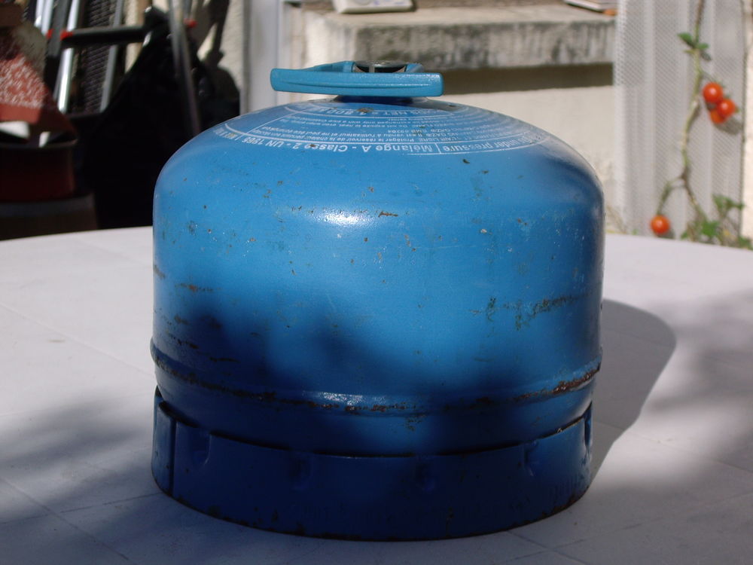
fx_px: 1718
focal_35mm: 79
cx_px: 376
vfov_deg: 18.7
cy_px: 282
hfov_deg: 24.7
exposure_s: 1/1000
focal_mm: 12.8
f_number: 6.5
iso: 64
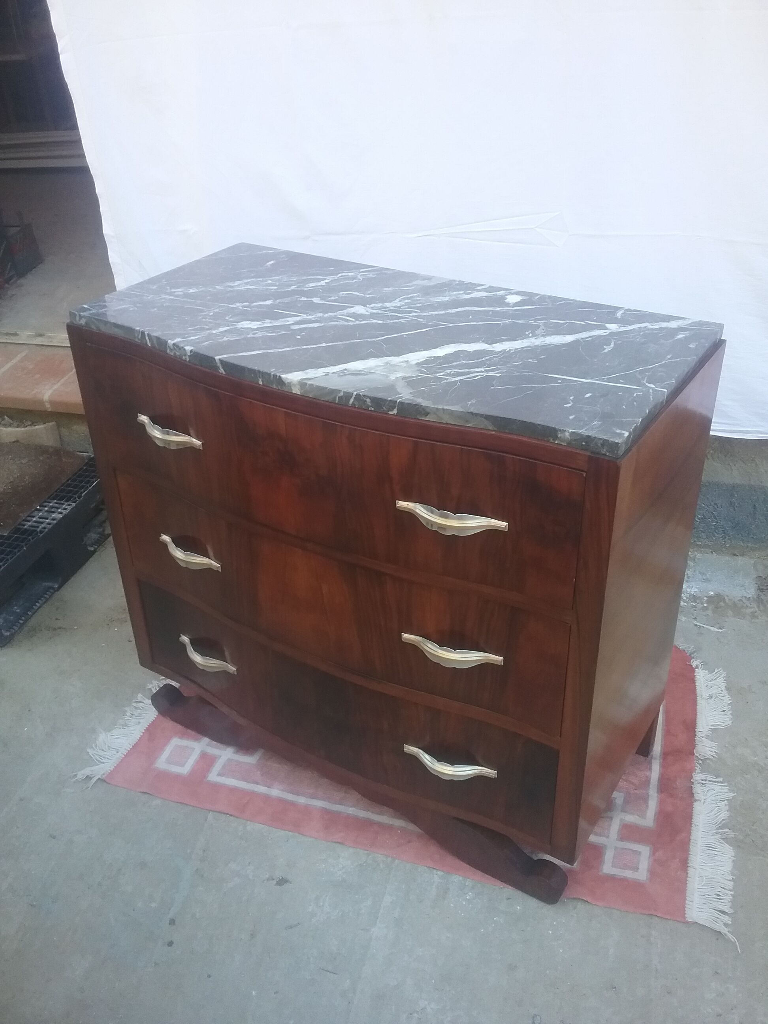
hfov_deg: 45.4
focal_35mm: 31
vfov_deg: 58.4
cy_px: 512
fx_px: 917
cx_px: 384
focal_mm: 3.3
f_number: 2.2
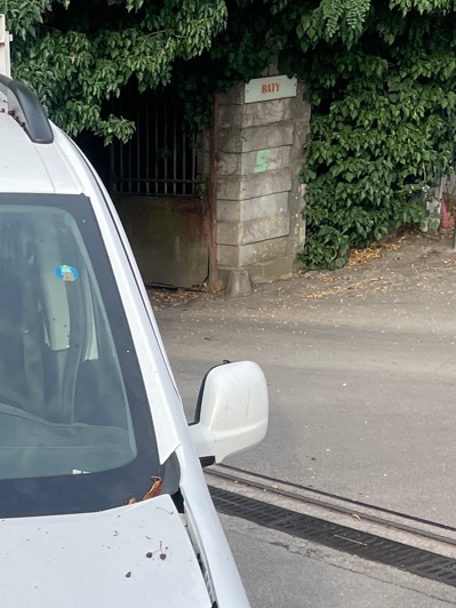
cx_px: -197
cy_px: 781
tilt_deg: -26.6
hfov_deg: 15.6
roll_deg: +6.2
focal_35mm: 88
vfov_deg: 20.4
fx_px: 1546
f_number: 1.6
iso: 32
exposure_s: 1/1887
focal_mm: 4.2
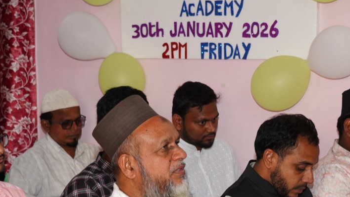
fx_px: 946
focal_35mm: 102
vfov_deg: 11.7
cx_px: 209
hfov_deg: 20.9
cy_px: 205
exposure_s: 1/125
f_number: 4
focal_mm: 43
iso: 1250
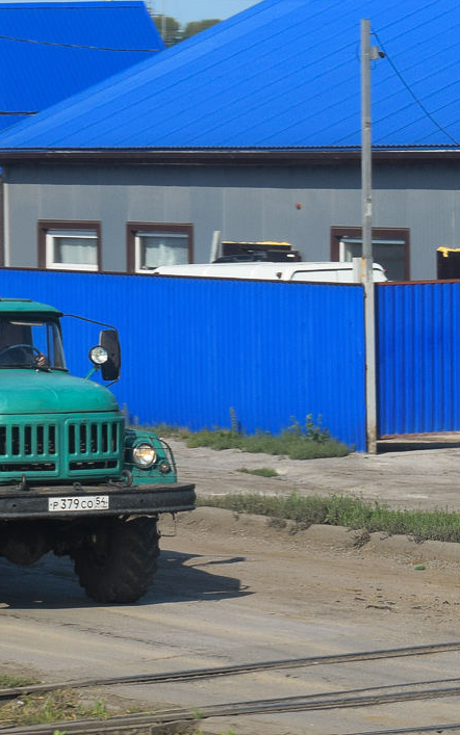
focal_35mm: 135
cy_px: 351
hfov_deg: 9.6
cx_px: -45
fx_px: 2707
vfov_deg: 15.5
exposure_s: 1/320
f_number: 9
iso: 200
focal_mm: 52
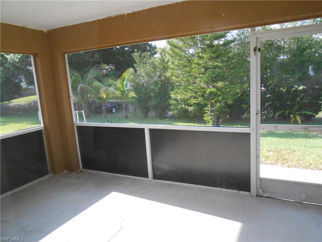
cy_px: 121
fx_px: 242
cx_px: 161
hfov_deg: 67.3
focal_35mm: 26
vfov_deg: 53.1
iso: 400
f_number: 3.5
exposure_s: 1/200
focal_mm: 4.6
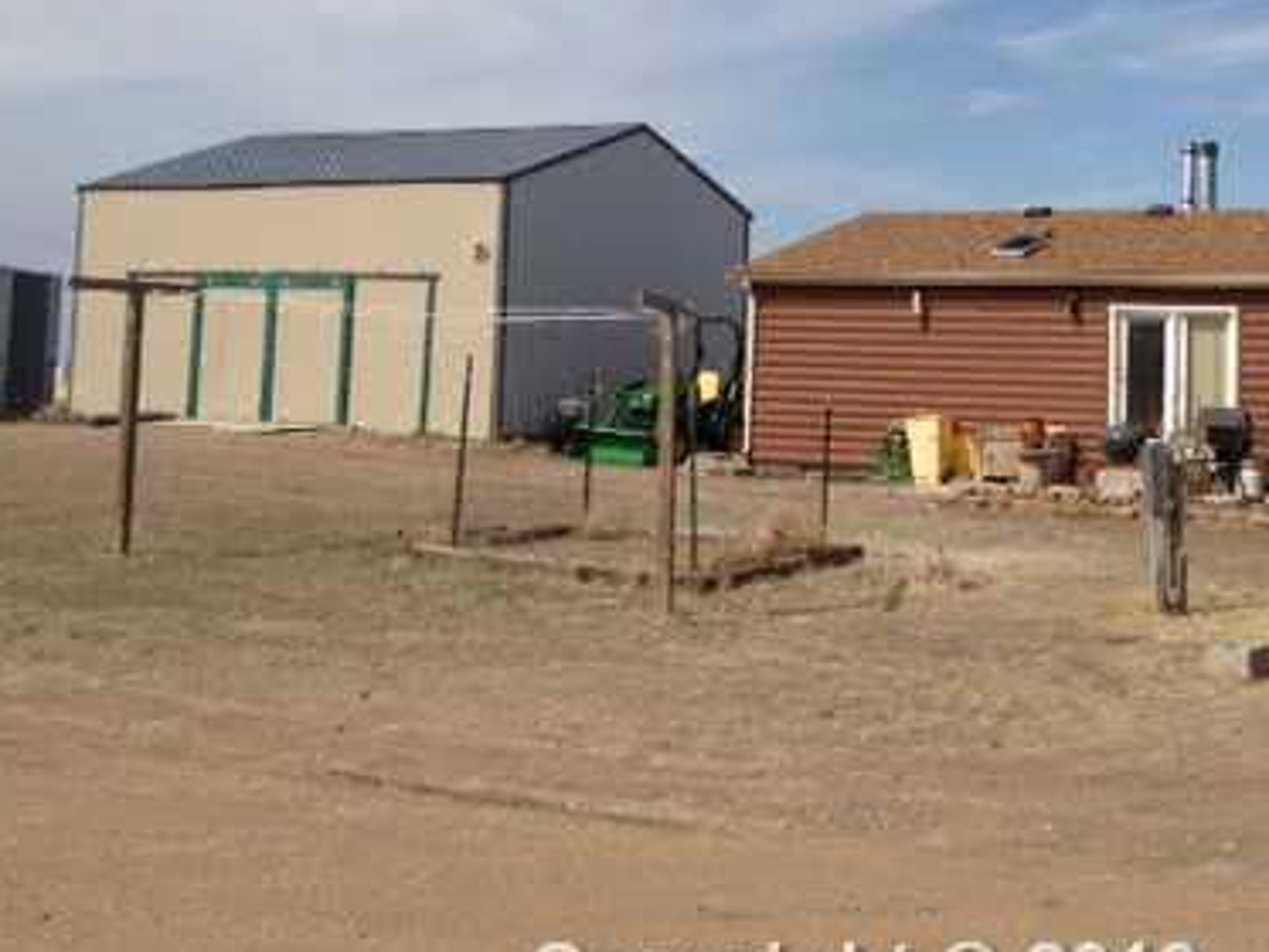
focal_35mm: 60
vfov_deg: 24.1
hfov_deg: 31.4
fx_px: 2200
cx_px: 997
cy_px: 204
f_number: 2.4
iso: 50
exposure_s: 1/2632
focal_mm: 4.28
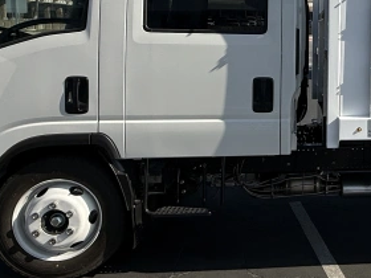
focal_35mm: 40
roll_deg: -1.7
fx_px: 429
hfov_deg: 41.8
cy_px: 46
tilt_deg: -2.2
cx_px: 354
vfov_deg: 34.6
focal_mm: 2.22
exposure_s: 1/2976
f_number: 2.2
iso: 50
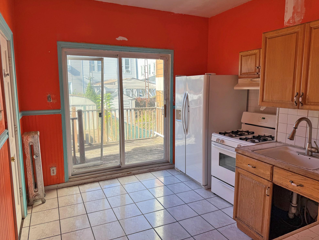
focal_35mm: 25
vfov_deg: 54.9
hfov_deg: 69.4
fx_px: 230
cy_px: 122
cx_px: 160
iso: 80
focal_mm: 6.76
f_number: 1.78
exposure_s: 1/637
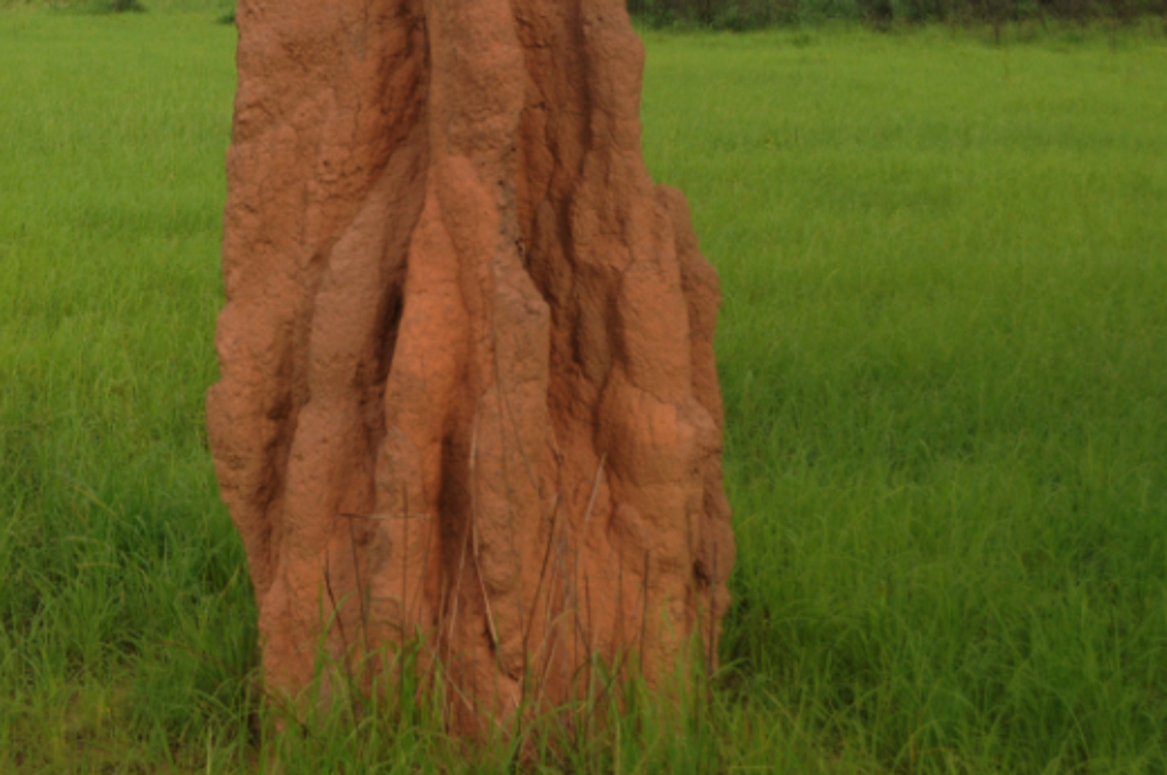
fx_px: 2718
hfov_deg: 23.6
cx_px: 110
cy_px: 47
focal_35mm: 84
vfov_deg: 16.0
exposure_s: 1/800
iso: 400
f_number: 6.3
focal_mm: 29
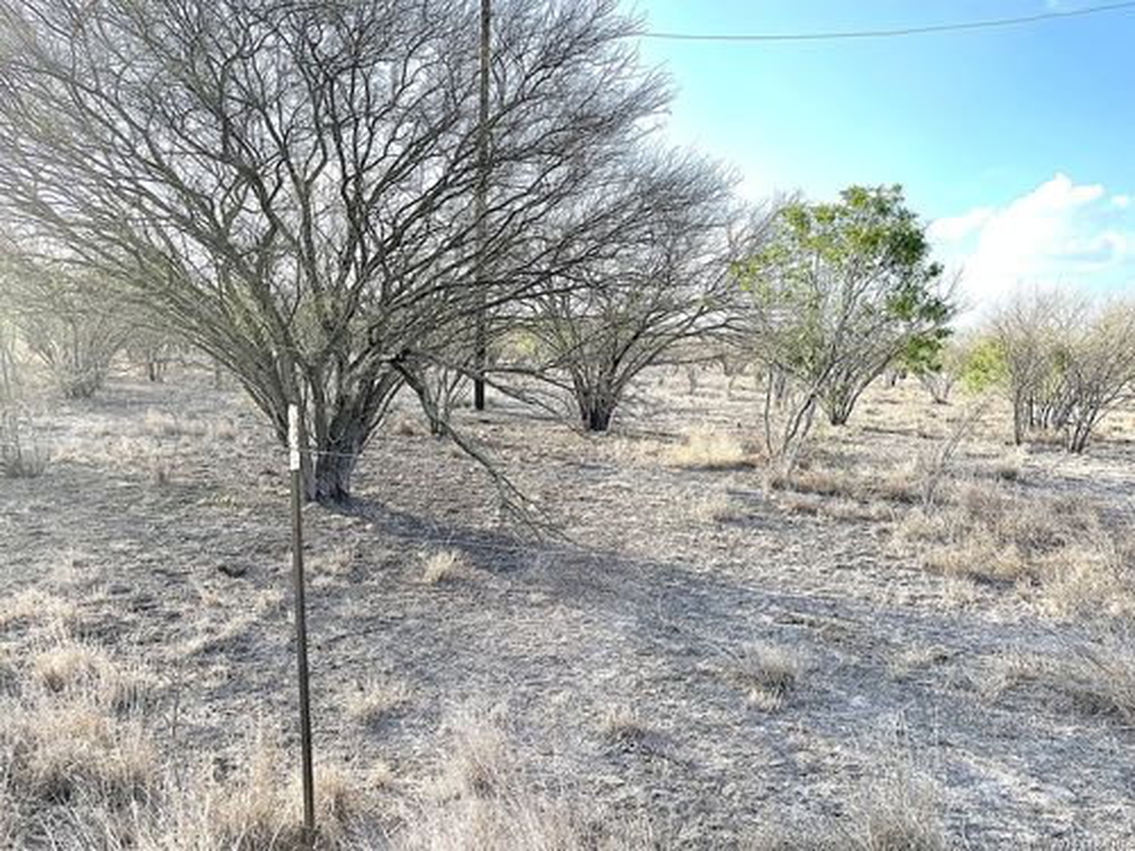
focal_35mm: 25
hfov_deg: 69.4
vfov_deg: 54.9
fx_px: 820
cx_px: 568
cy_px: 426
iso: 32
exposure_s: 1/1642
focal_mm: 5.1
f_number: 1.6
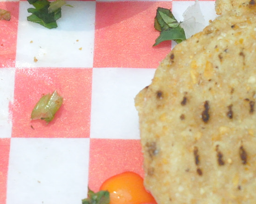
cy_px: 69
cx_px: 138
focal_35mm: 286
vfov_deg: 5.4
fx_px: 2164
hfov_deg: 6.8
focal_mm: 55
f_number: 8
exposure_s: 1/500
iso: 2500
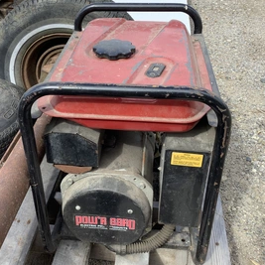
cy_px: 125
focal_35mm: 41
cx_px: 111
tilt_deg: -32.5
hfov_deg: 40.8
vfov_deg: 40.9
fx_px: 355
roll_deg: +2.4
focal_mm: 3.3
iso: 25
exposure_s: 1/420
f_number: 2.4
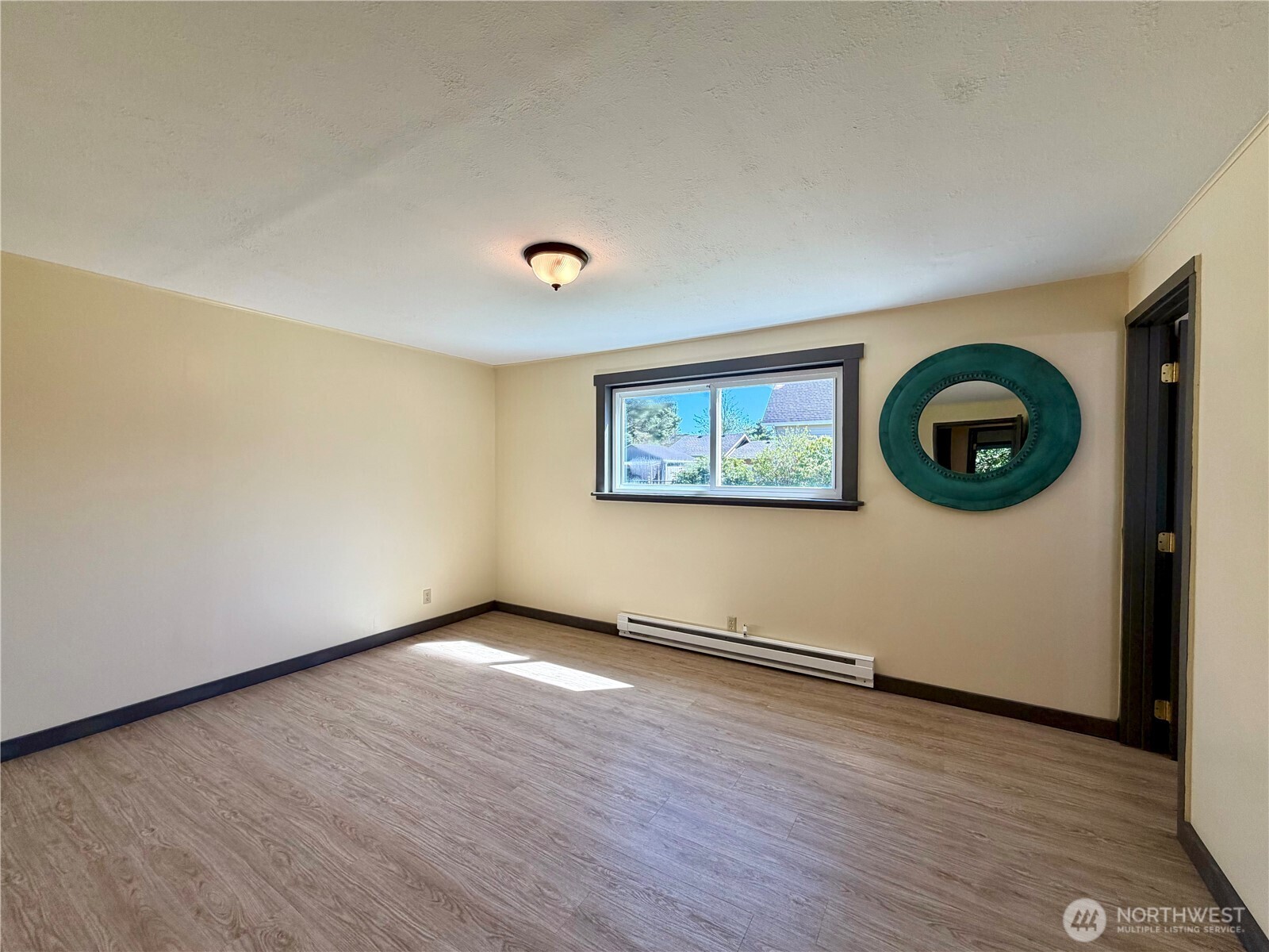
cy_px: 476
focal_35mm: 14
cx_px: 634
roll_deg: -0.1
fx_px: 513
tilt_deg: -1.0
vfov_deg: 85.7
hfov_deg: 102.1
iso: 80
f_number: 2.2
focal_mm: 2.22
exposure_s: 1/120
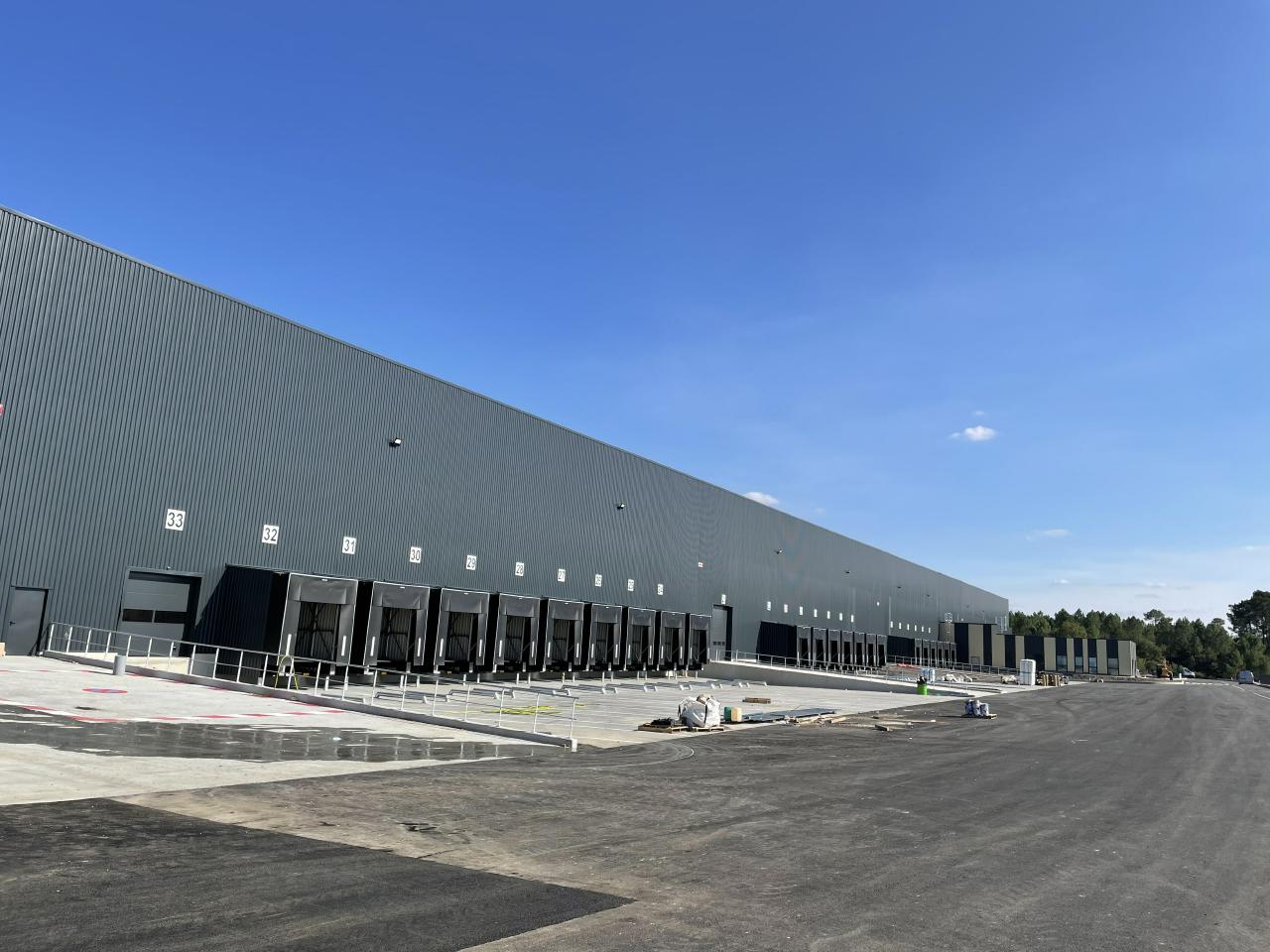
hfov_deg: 67.3
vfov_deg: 53.1
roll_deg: -3.0
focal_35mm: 26
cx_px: 635
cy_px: 476
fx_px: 954
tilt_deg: +10.4
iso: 32
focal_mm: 4.2
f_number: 1.6
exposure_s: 1/3509
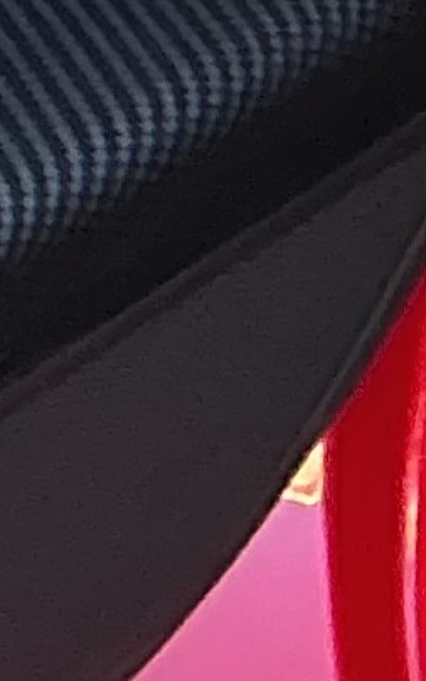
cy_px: 1049
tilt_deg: -55.8
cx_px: -2613
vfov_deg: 6.8
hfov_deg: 3.4
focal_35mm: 306
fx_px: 5686
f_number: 1.8
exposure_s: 1/60
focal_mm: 3
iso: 50
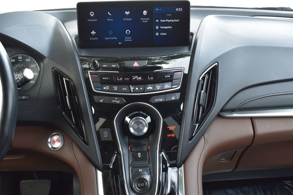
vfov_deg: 33.0
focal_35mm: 40
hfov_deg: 47.9
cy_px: 98
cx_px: 146
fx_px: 329
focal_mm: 27
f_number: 8
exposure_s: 1/50
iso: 400
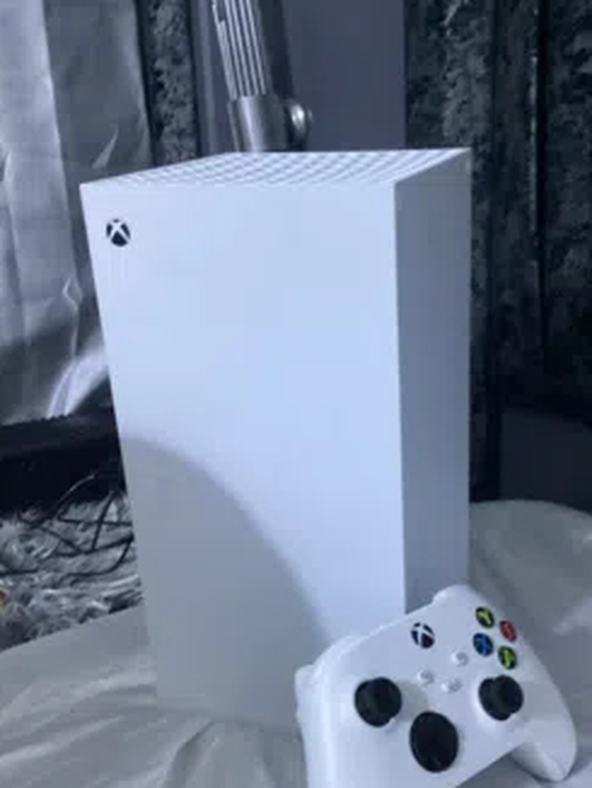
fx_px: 865
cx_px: 336
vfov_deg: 48.9
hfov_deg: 37.7
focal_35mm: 38
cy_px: 423
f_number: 2.4
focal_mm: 3.3
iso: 500
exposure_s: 1/30
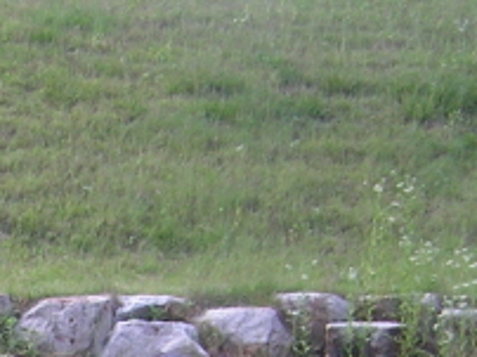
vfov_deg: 11.3
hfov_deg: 15.6
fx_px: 1720
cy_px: 562
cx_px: 64
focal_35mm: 125
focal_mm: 4.7
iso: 50
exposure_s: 1/198
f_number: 5.2
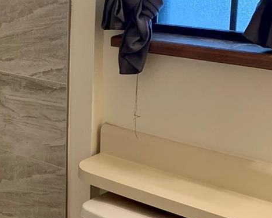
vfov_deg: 19.6
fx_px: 628
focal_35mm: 78
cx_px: -31
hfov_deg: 22.9
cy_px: 65
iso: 200
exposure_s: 1/60
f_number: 1.8
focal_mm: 4.25
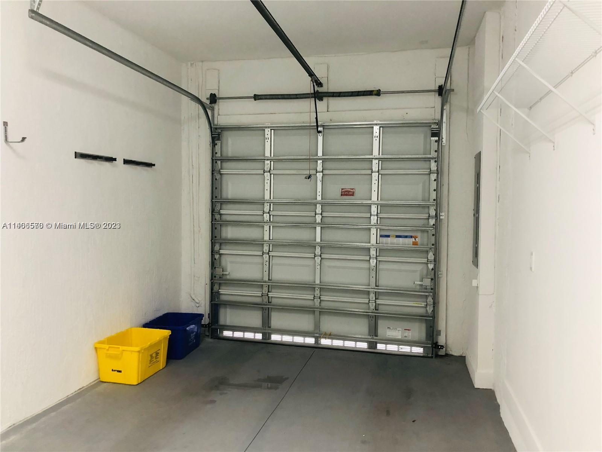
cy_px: 226
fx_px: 487
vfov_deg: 49.7
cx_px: 301
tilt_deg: -2.3
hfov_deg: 63.4
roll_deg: -0.2
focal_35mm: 28
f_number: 1.8
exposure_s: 1/15
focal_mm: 4
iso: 64
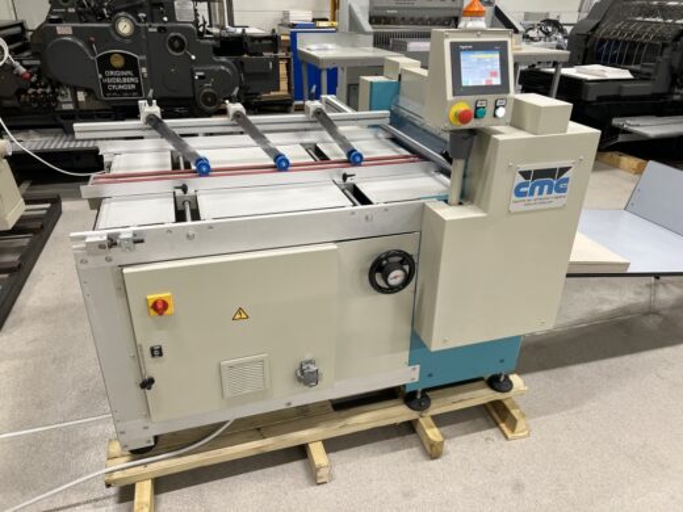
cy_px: 256
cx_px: 342
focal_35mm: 26
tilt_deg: -25.7
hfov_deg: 67.3
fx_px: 513
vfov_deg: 53.1
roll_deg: -0.2
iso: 125
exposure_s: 1/100
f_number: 1.5
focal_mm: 5.7
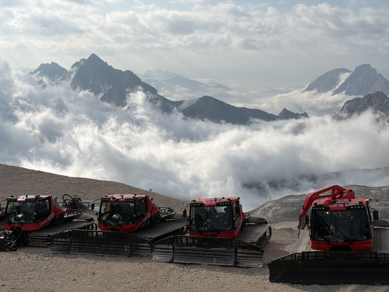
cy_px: 146
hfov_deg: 39.7
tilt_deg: -8.6
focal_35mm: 48
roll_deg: -0.2
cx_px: 194
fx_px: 539
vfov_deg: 30.3
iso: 80
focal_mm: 6.76
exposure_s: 1/20408
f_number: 1.78
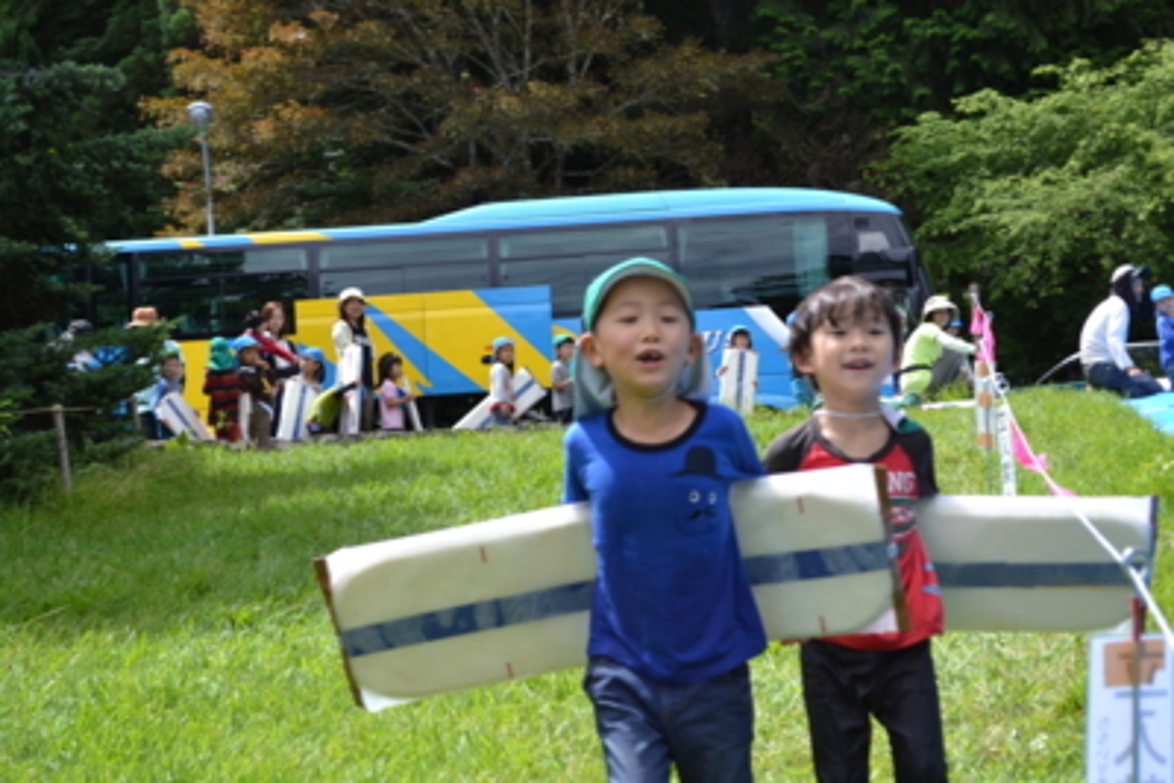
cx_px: 587
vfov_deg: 20.2
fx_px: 2202
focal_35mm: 68
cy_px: 392
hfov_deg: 29.9
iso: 100
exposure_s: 1/160
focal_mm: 45
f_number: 6.3
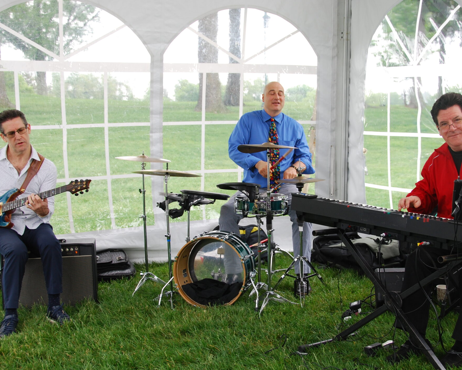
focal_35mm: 53
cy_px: 209
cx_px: 264
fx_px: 725
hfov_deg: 35.3
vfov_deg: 28.6
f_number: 5
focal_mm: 26
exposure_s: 1/100
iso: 200
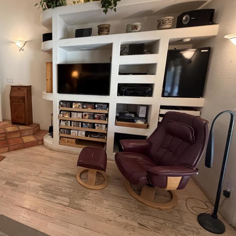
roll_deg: +0.7
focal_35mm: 20
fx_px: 154
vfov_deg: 74.6
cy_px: 105
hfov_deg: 69.6
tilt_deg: -10.4
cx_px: 57
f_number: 2.2
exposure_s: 1/60
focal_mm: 2.22
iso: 320
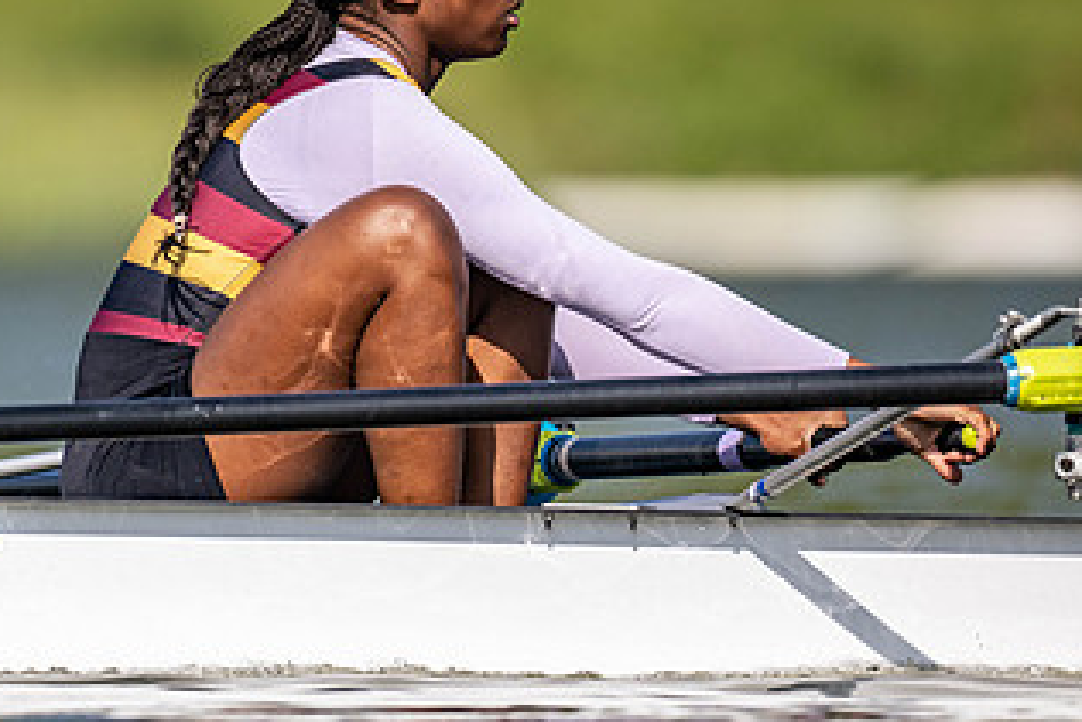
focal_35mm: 1103
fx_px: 33165
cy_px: 183
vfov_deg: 1.2
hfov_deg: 1.9
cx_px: 312
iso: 200
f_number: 4
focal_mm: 600
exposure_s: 1/2500
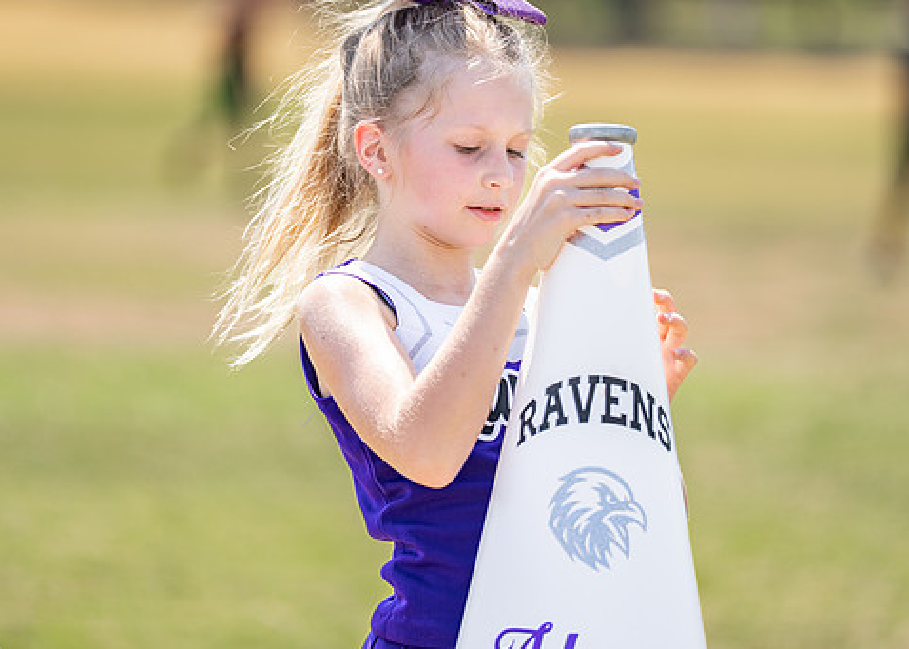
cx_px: 454
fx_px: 7019
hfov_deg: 7.4
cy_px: 208
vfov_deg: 5.3
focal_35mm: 272
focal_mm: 182
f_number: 2.8
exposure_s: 1/1600
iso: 160
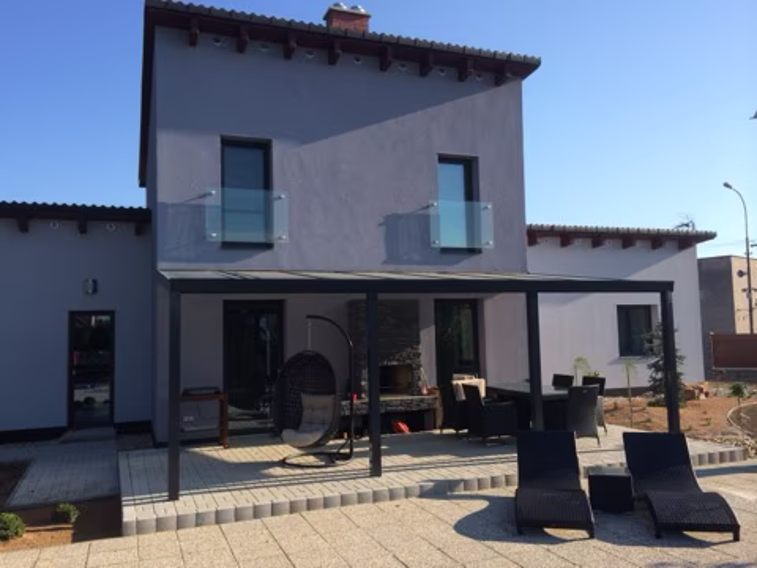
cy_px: 284
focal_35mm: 30
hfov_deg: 60.0
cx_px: 378
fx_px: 656
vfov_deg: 46.8
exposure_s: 1/1325
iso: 32
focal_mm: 4.12
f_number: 2.2
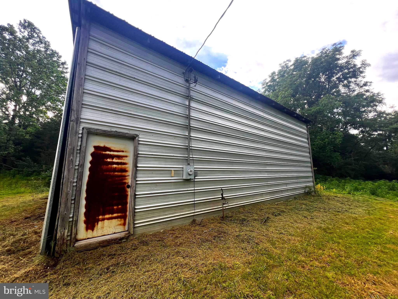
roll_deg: +0.1
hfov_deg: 106.2
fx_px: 149
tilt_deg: +8.2
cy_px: 150
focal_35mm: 13
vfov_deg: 89.9
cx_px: 199
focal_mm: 1.57
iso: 32
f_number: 1.8
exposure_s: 1/104
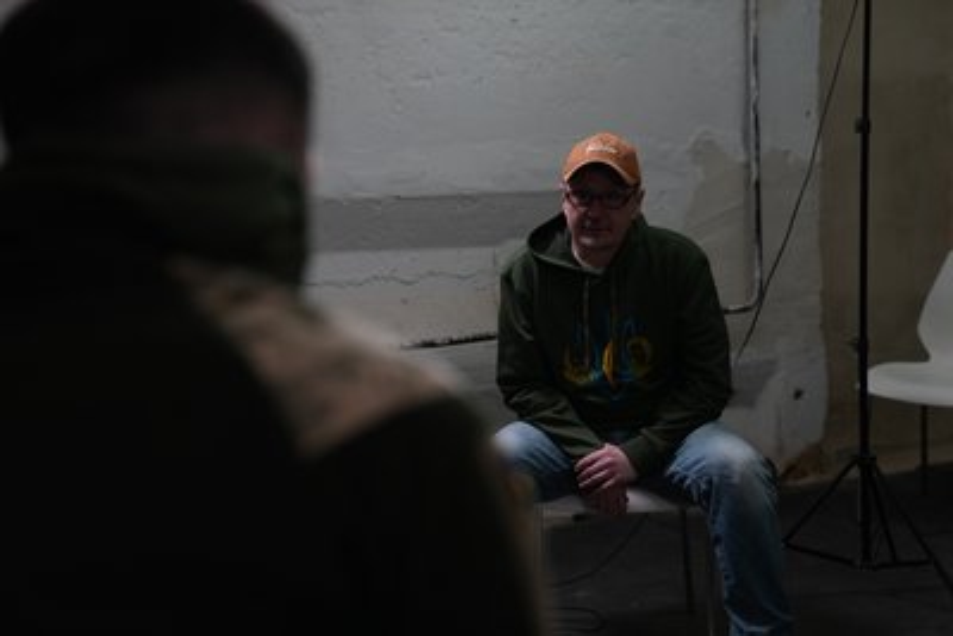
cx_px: 476
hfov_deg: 33.9
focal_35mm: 59
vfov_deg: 23.0
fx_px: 1562
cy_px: 318
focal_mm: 59
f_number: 2.8
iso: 640
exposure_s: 1/60
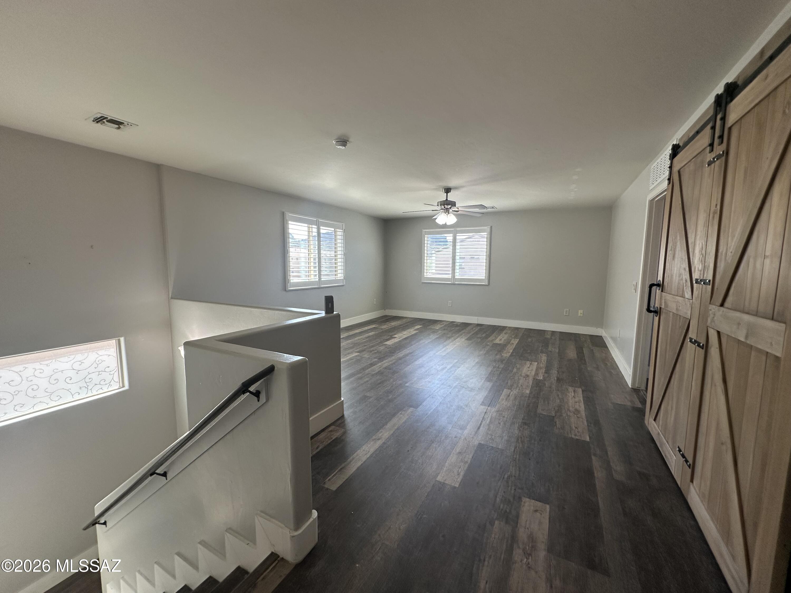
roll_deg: -1.1
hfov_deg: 102.1
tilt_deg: -5.3
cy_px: 296
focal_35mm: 14
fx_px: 320
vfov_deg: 85.7
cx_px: 396
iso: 100
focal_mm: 2.22
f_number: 2.2
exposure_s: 1/120
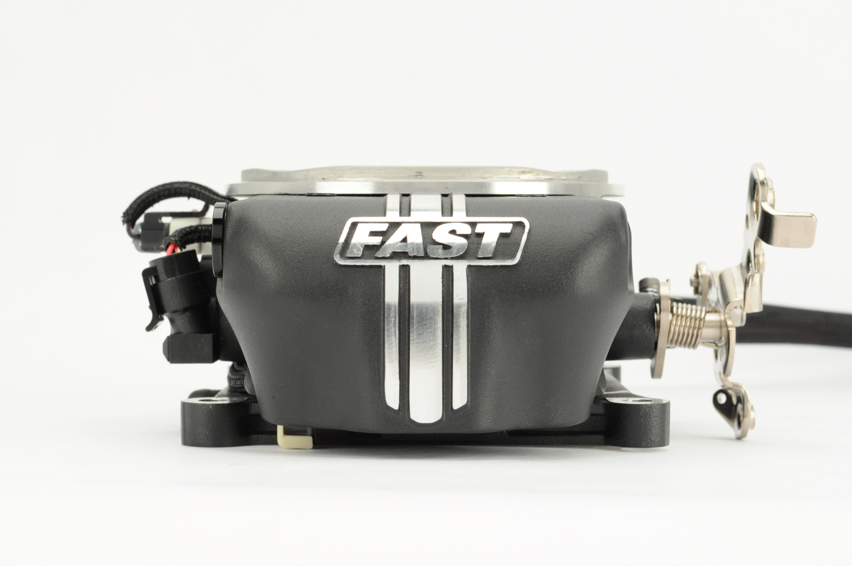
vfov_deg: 16.5
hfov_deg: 24.6
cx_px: 426
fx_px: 1950
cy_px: 283
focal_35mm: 82
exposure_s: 1/25
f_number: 13
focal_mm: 55
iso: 800
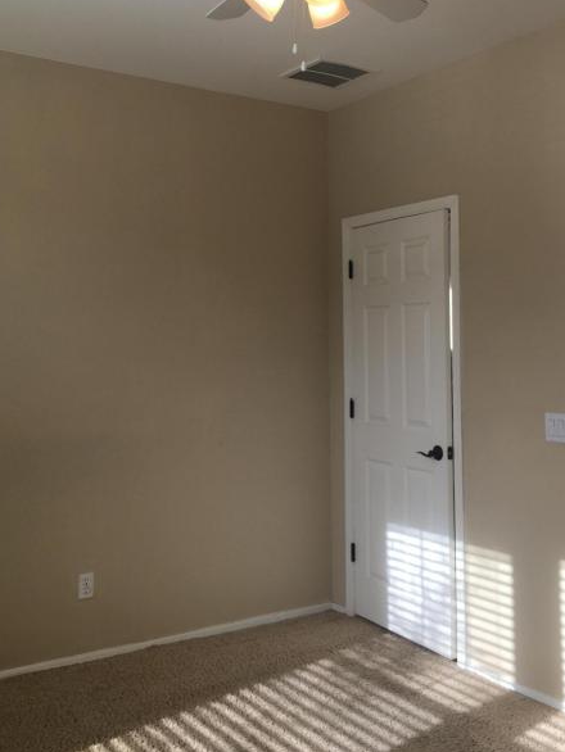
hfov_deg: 37.7
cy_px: 295
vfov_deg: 48.6
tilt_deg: +3.3
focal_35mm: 38
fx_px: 826
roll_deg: +0.3
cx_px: 308
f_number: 2.2
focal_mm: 4.15
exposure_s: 1/159
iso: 25
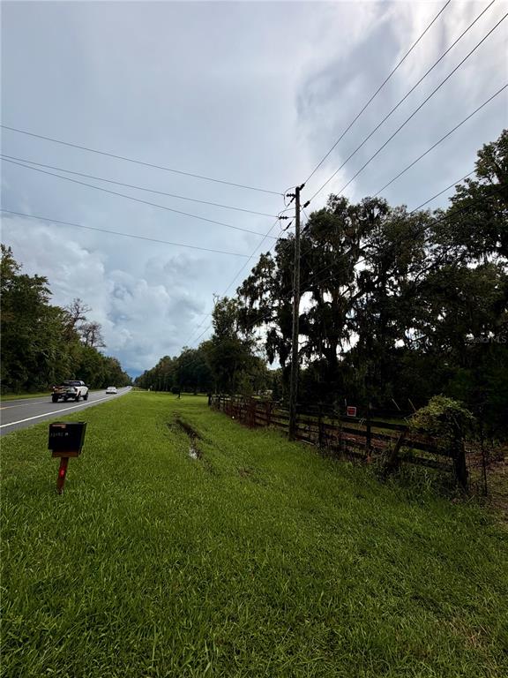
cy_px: 339
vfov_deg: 102.1
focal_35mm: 14
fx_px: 274
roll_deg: -3.3
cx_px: 254
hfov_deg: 85.7
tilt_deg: +12.5
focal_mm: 2.22
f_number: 2.2
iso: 32
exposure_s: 1/770
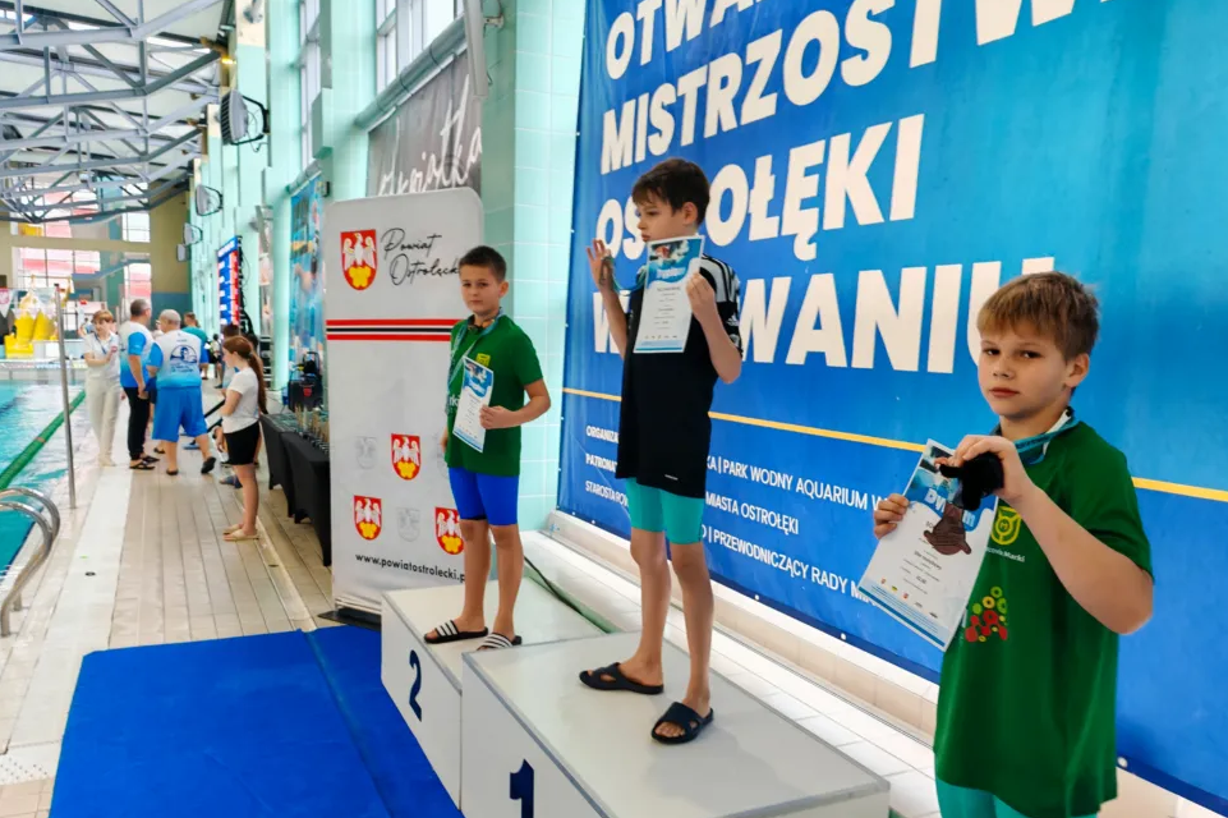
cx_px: 631
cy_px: 437
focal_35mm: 29
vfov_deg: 44.9
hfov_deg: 63.7
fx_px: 989
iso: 80
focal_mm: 5.52
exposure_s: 1/100
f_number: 1.95
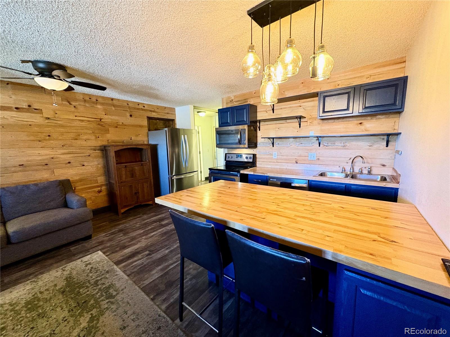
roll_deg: +1.7
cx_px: 225
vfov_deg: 85.7
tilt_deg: -8.9
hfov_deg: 102.1
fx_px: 182
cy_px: 168
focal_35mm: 14
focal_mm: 2.22
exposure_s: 1/60
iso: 640
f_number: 2.2
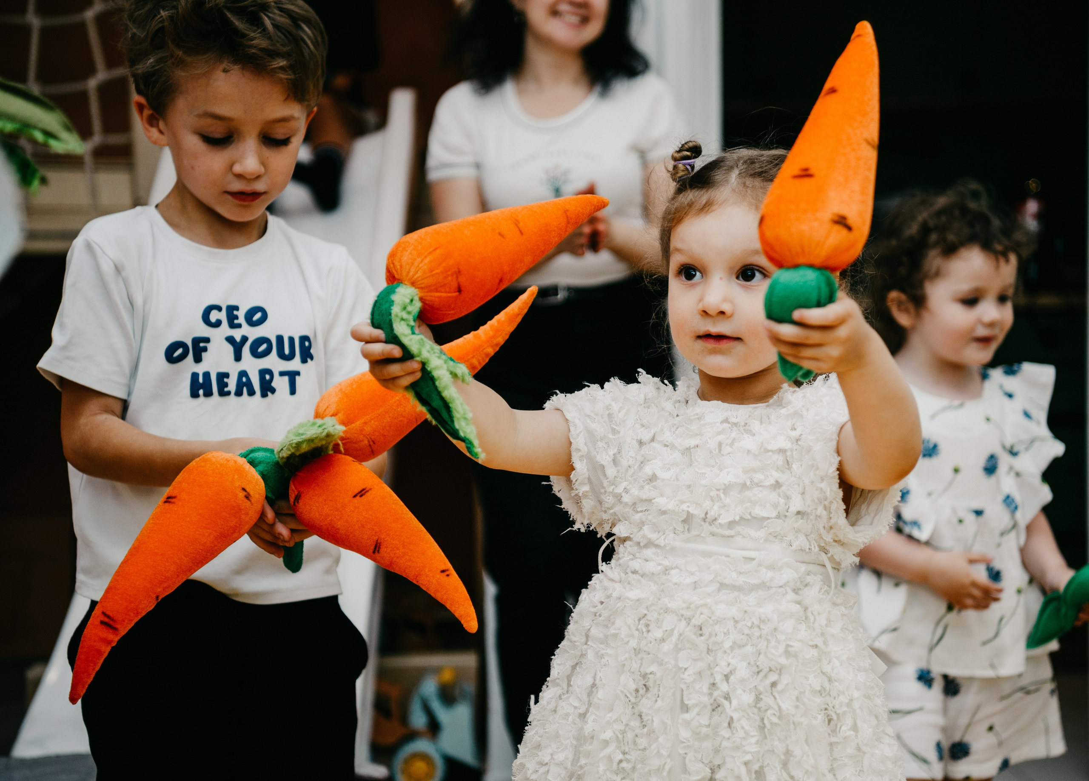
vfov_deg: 20.8
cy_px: 413
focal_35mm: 69
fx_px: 2131
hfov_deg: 28.6
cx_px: 619
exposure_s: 1/160
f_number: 3.2
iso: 160
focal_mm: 62
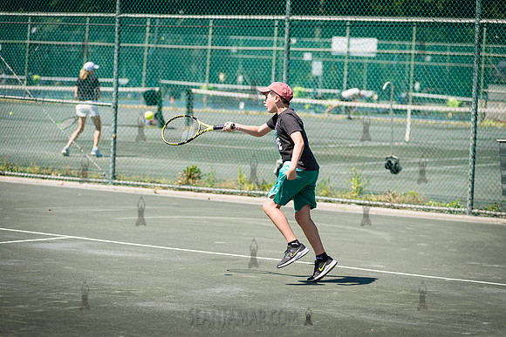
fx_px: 1687
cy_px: 168
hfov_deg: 17.1
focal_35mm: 120
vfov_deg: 11.4
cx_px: 253
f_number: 4
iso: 125
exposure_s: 1/1250
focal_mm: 120
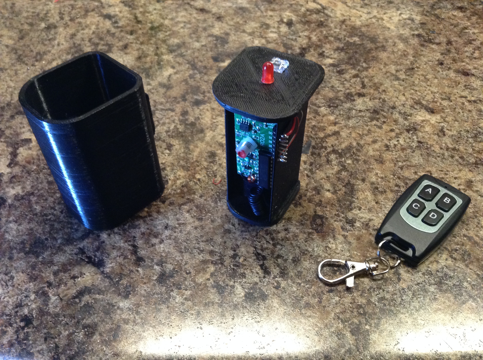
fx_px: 460
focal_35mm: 33
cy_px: 180
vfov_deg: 42.8
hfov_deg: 55.4
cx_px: 242
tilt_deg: -48.2
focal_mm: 3.3
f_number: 2.4
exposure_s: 1/17
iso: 200
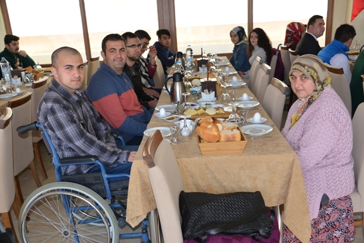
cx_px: 182
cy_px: 122
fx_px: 384
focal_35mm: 38
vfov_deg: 35.1
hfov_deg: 50.7
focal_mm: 38
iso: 800
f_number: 6.3
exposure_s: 1/200
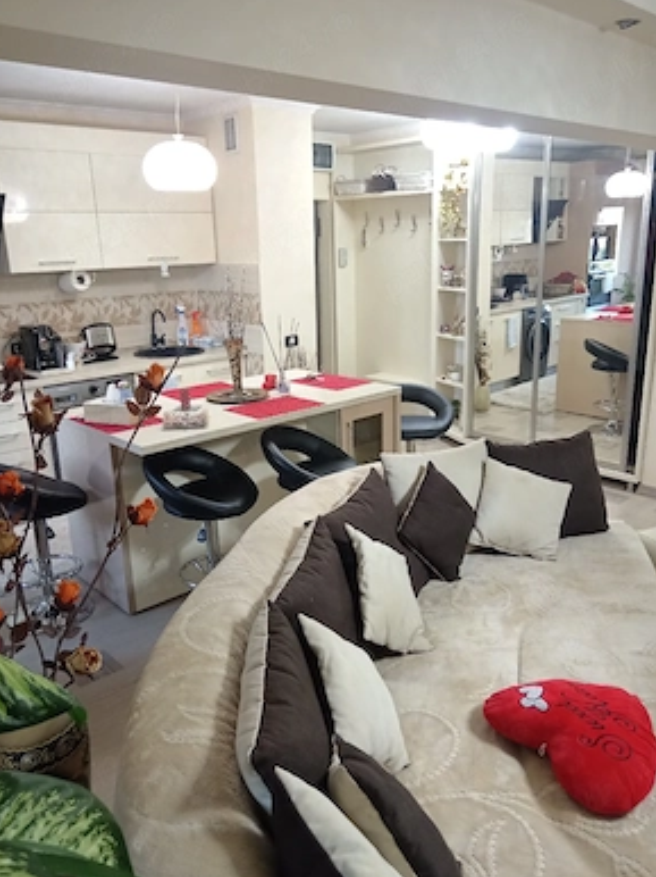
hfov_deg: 49.7
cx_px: 325
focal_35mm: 28
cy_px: 448
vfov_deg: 63.5
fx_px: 708
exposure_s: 1/33.3
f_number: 1.9
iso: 1260
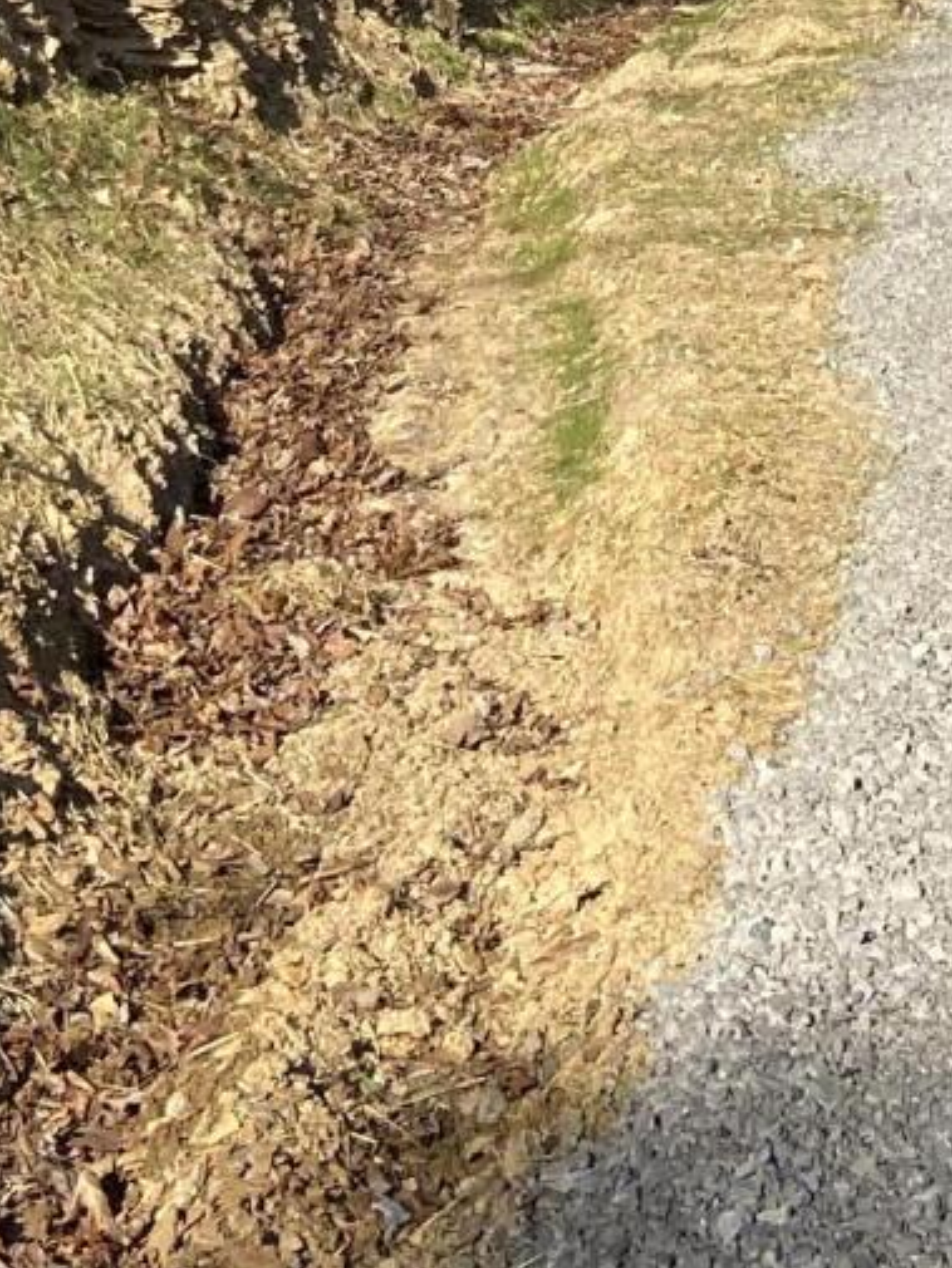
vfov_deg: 17.3
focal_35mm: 103
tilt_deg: +12.7
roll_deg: -0.5
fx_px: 3775
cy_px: -595
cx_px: 1233
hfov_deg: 13.8
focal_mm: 4.25
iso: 32
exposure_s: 1/1927
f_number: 1.8
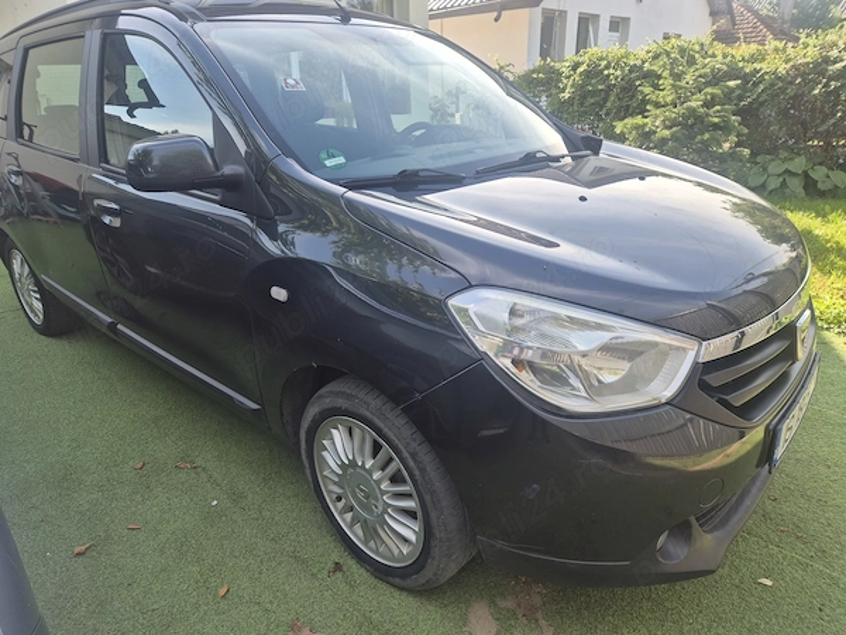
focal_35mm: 23
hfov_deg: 73.9
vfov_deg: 58.9
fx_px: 562
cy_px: 318
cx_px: 423
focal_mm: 5.4
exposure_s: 1/383
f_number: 1.8
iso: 25
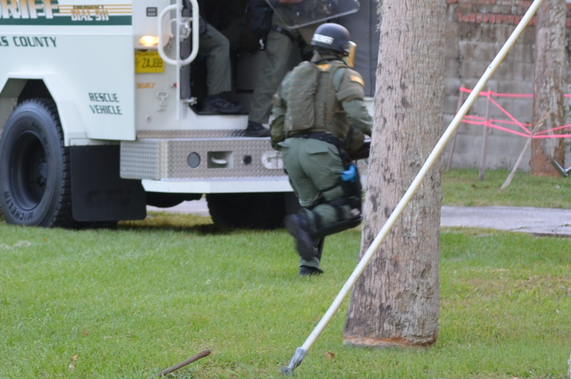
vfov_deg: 5.0
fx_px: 4353
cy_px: 27
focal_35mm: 275
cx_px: 195
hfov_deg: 7.5
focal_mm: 82
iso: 400
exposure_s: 1/100
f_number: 5
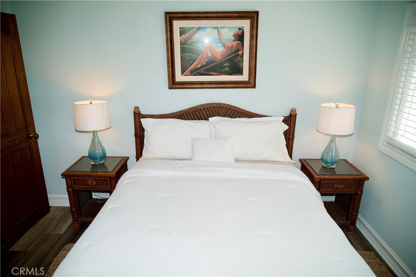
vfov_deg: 53.1
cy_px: 138
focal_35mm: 24
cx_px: 208
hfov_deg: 73.7
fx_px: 277
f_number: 4
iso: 100
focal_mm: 24
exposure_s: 1/160
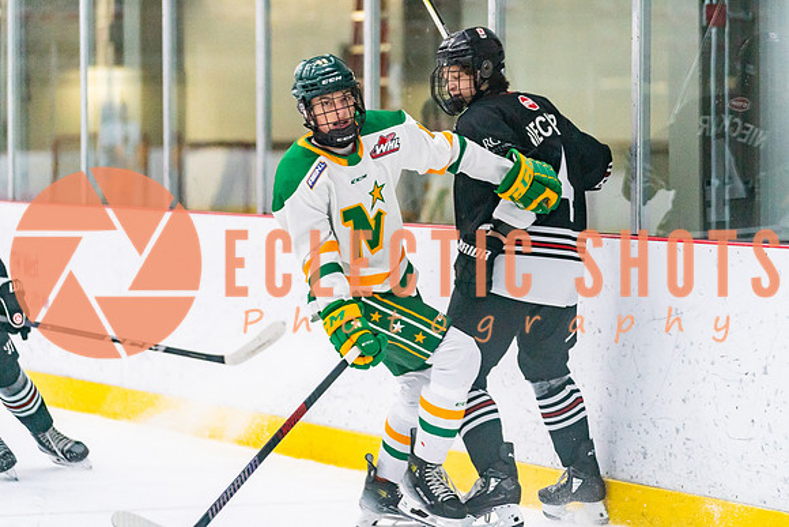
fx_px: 3875
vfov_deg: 7.8
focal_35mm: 177
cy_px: 200
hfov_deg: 11.6
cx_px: 382
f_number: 2.8
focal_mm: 132
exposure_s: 1/1250
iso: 3200
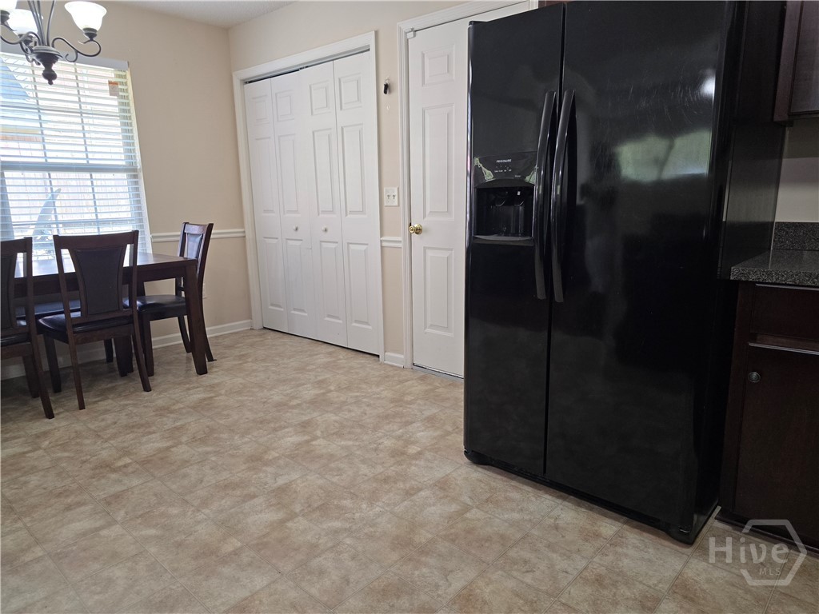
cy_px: 307
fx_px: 544
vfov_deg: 58.9
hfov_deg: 73.9
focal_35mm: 23
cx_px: 410
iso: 200
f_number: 1.7
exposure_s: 1/120
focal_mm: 6.3
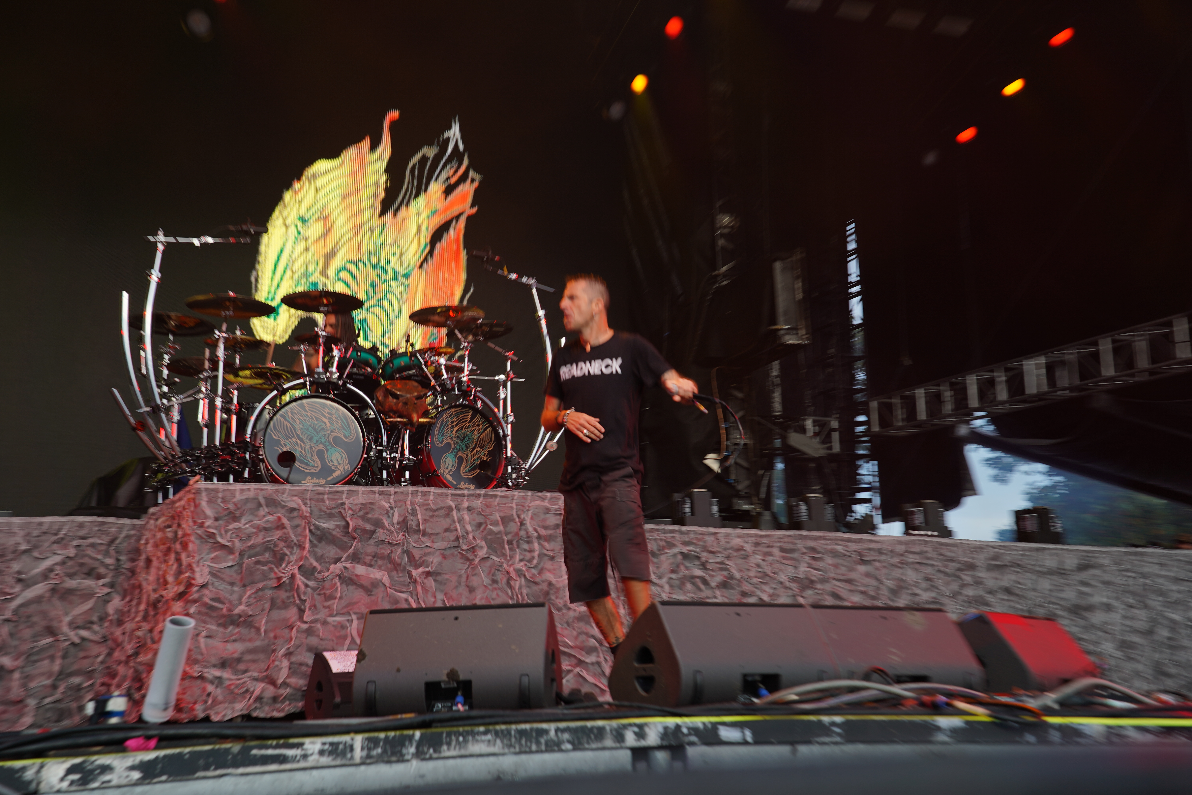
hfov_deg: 45.4
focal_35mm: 43
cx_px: 596
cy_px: 398
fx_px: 1424
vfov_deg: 31.2
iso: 100
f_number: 5
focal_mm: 43
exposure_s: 1/50
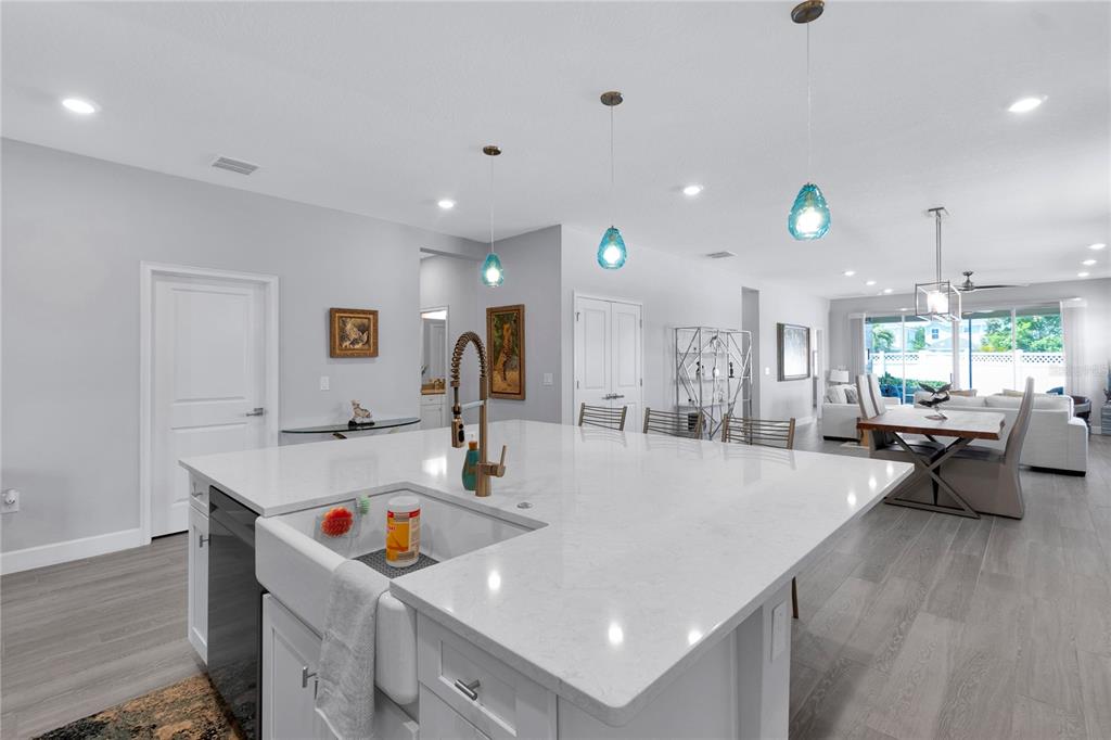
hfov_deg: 100.4
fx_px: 463
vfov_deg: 77.3
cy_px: 370
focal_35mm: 15
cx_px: 556
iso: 100
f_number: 8
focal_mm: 10
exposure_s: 1/6
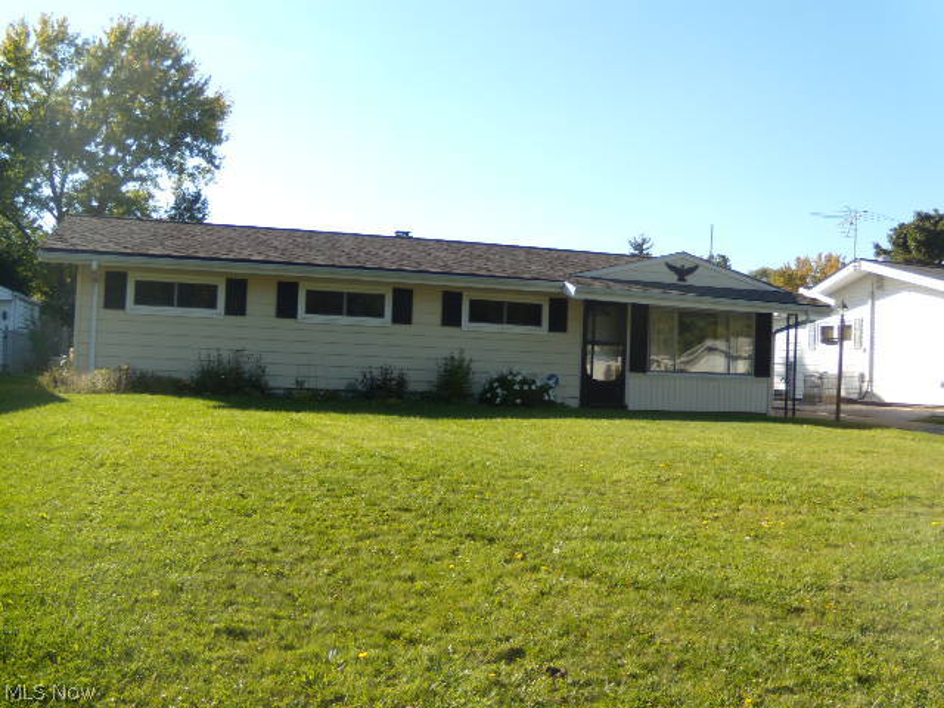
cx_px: 472
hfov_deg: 51.4
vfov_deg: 39.7
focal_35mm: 36
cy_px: 354
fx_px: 982
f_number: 3.6
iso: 80
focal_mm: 6.4
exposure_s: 1/400
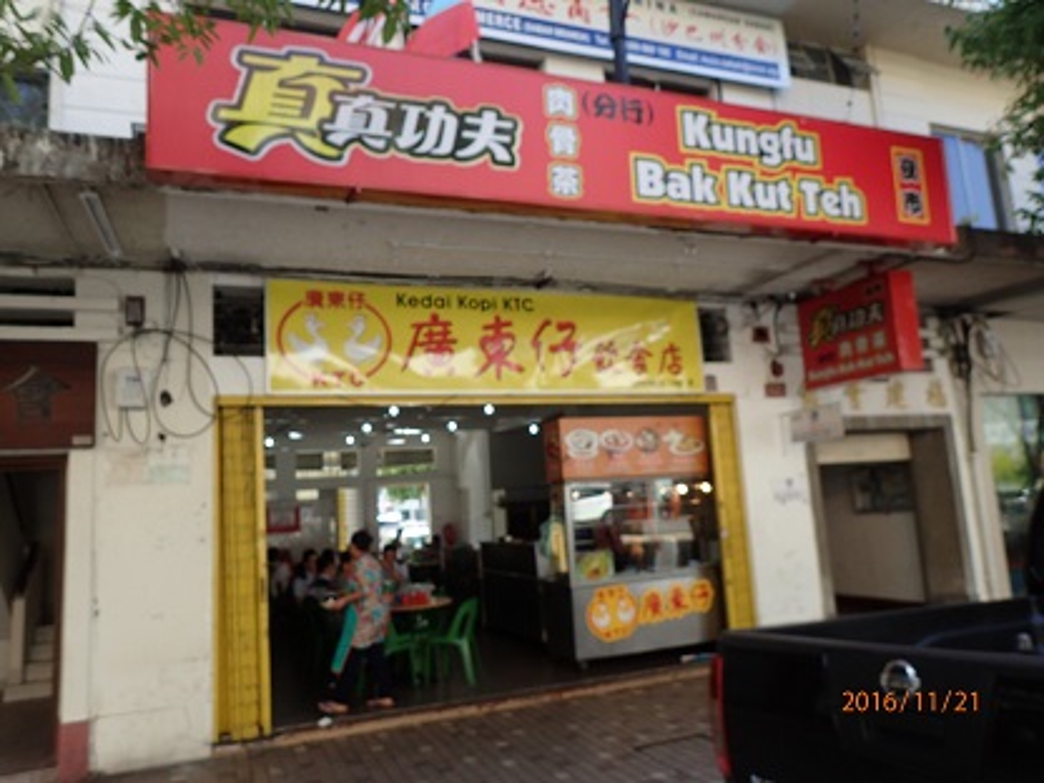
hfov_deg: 69.4
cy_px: 392
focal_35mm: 25
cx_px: 522
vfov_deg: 54.9
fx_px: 754
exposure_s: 1/200
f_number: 2.8
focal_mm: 4.5
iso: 100
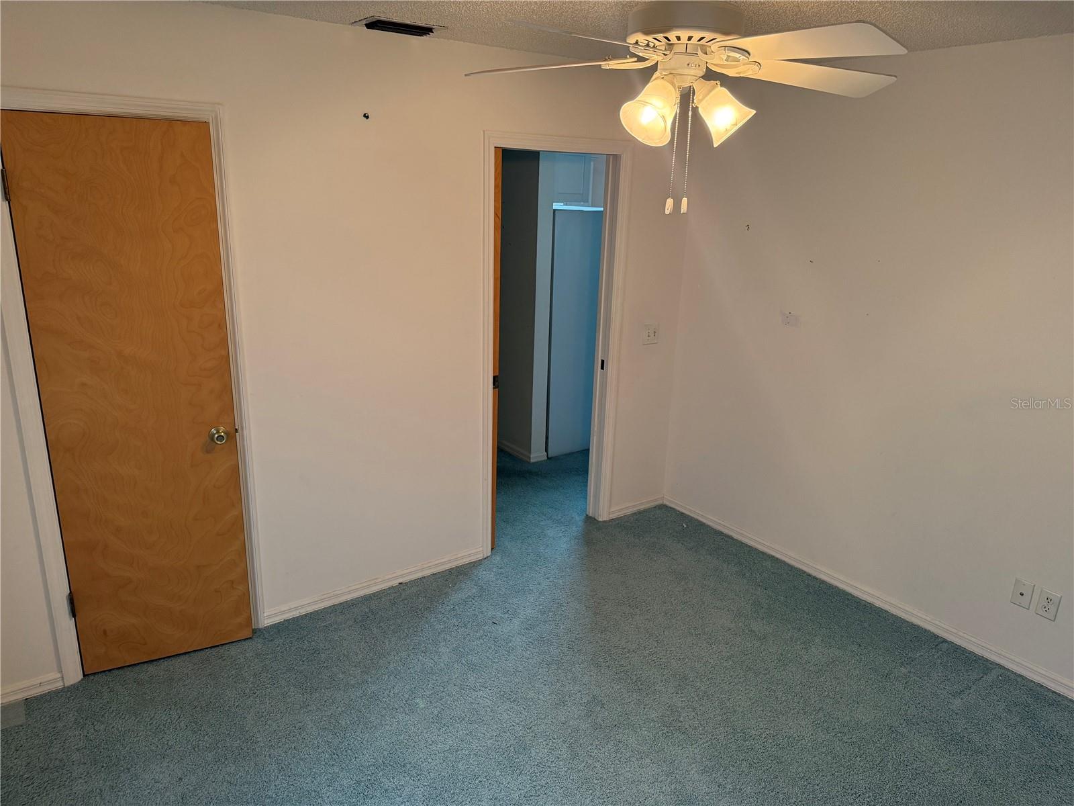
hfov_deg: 71.6
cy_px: 403
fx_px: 745
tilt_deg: -16.1
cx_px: 537
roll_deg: -1.9
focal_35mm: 24
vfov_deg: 56.8
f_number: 1.78
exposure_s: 1/120
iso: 320
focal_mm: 6.76
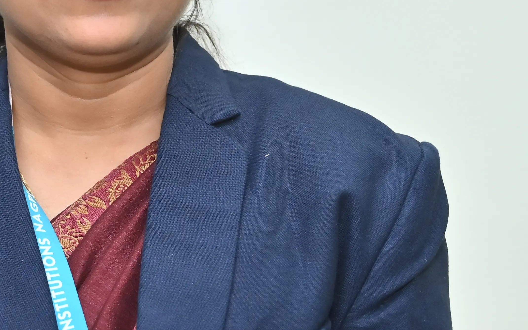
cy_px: 118
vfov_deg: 10.9
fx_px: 1727
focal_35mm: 120
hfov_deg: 17.2
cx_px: 95
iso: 320
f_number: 4.5
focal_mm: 42
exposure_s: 1/100
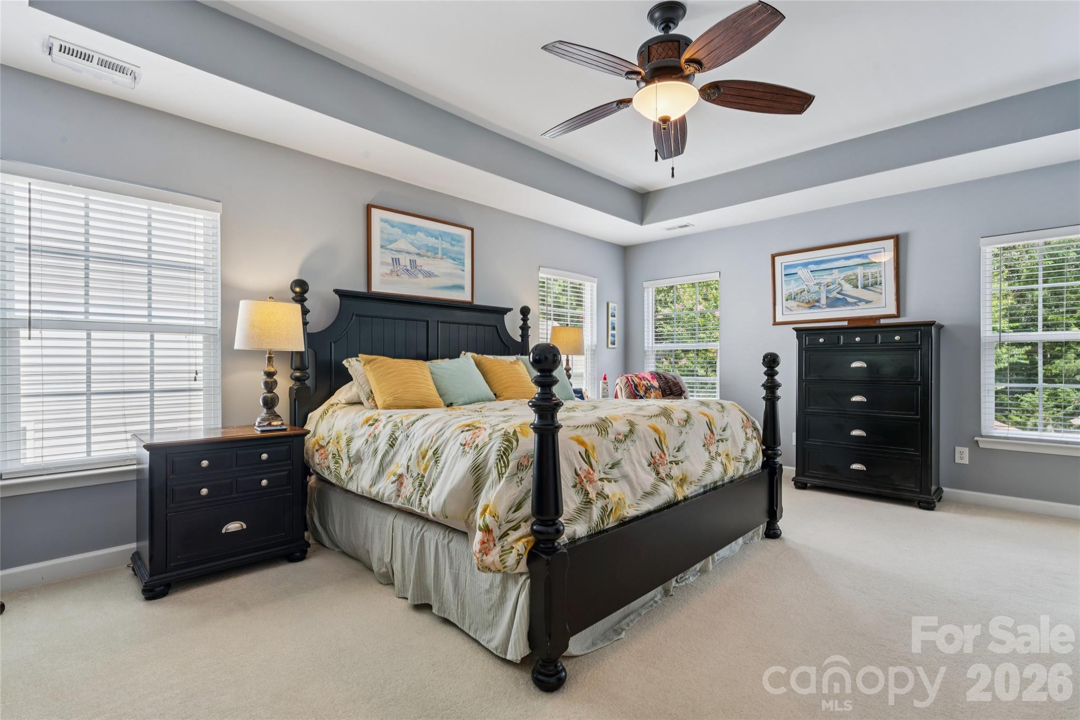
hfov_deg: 94.6
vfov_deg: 71.7
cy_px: 360
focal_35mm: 17
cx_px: 540
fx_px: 498
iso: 100
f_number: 13
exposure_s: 1/3.33
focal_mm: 16.6
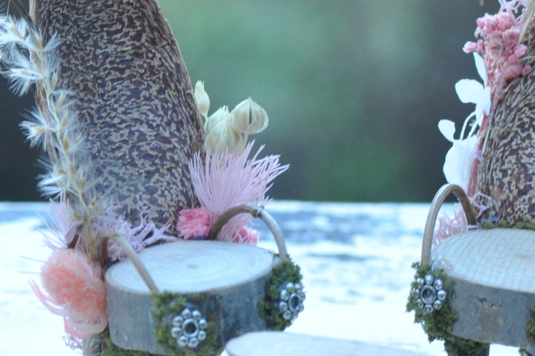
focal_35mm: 349
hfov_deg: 5.9
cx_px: 299
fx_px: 5181
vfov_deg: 3.9
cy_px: 253
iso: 640
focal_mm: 90
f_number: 10
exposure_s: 1/80
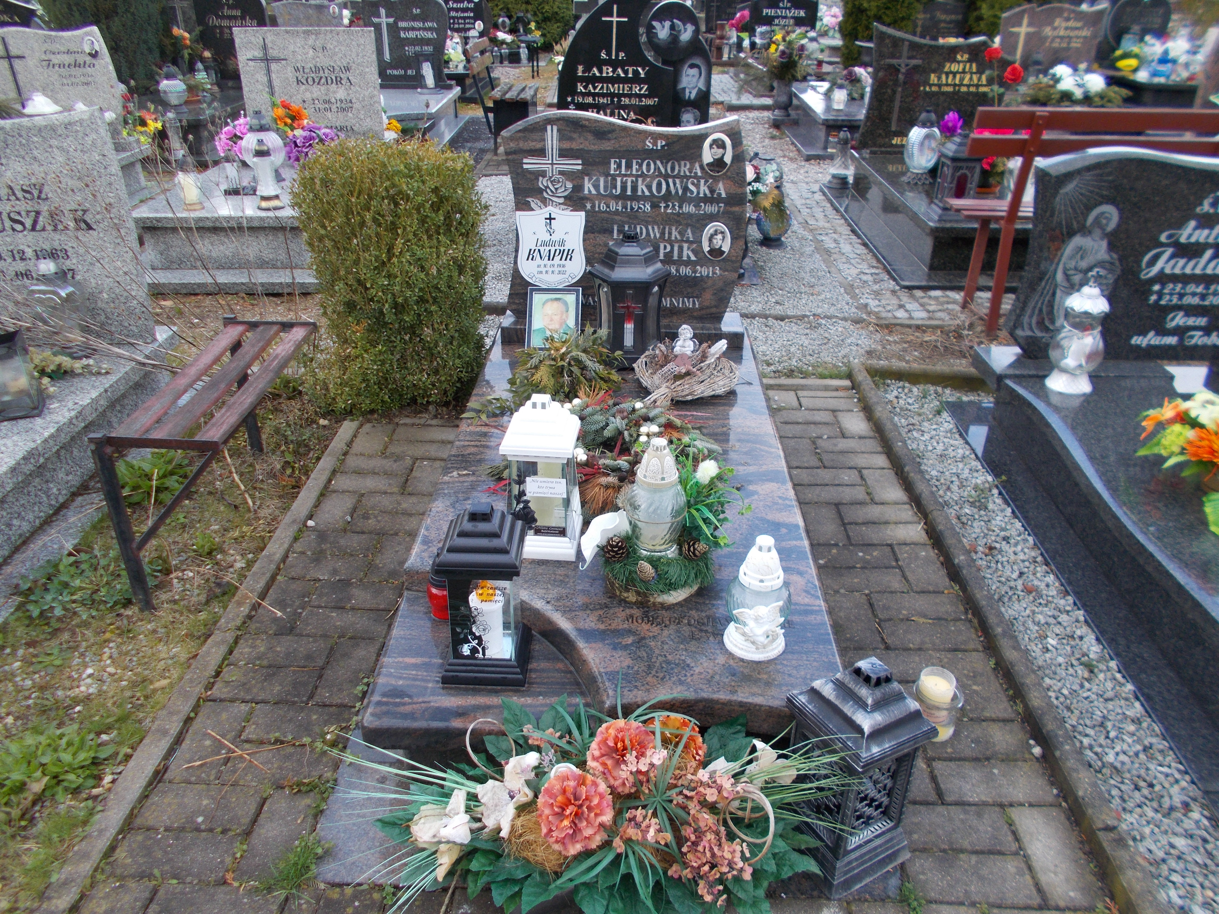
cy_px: 457
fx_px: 916
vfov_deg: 53.1
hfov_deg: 67.3
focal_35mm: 26
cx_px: 610
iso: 80
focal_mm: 4.6
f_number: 3.2
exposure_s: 1/100
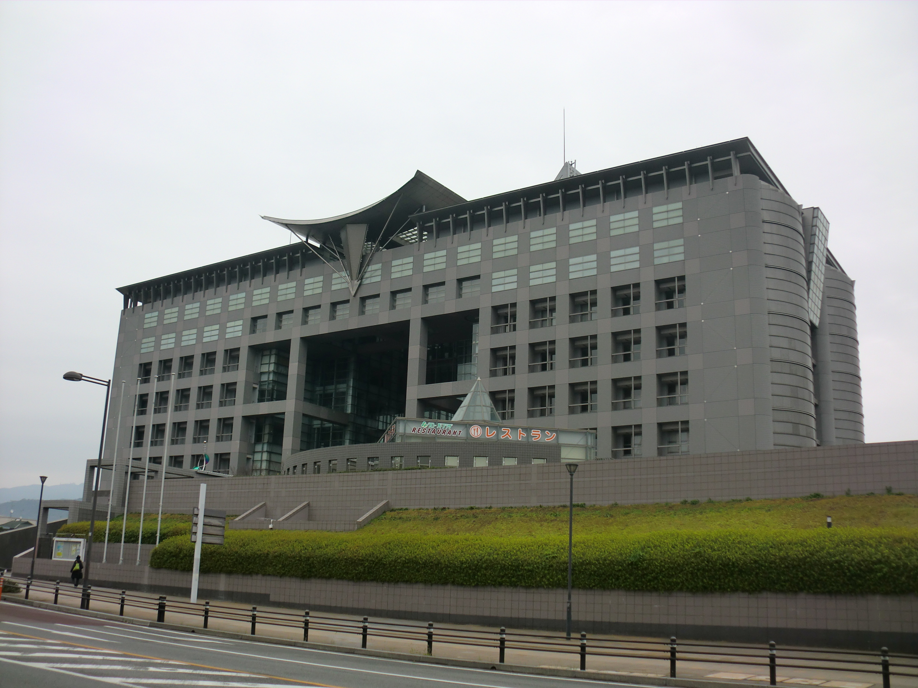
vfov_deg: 40.7
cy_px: 344
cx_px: 459
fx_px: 928
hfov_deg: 52.6
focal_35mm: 35
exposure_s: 1/160
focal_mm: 6.3
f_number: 3.1
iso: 64
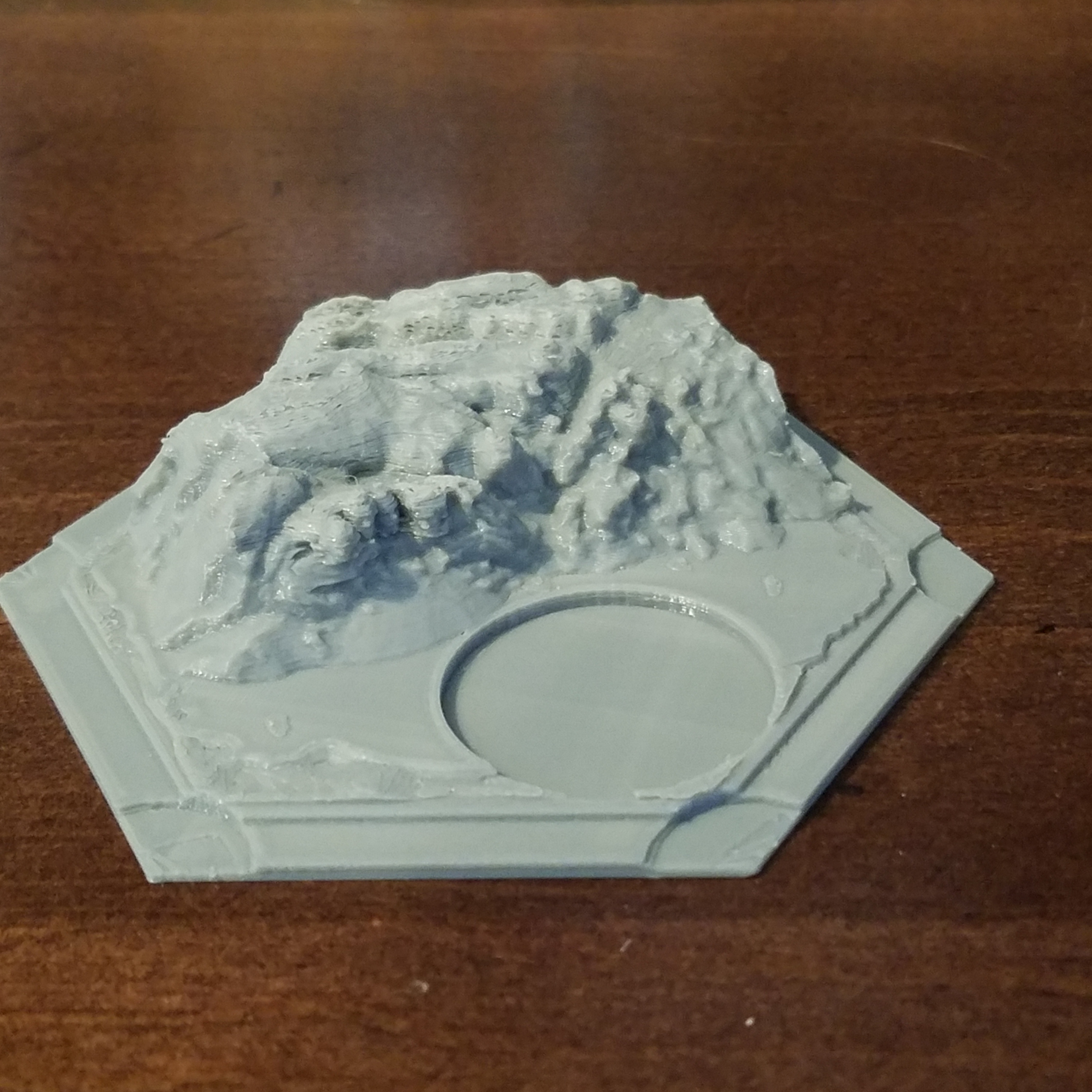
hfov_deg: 52.4
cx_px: 600
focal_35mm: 31
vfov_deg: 52.5
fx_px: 1106
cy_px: 549
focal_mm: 4.2
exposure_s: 1/10
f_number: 1.7
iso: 250
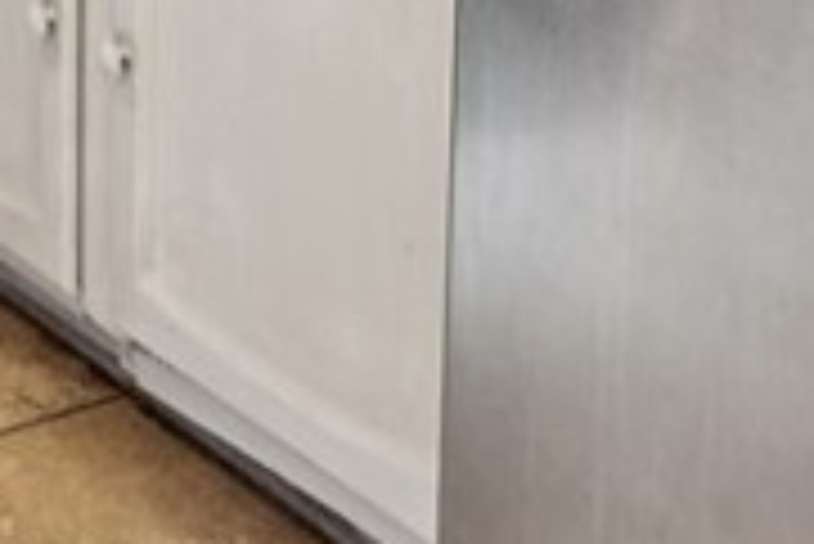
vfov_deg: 11.1
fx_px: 2262
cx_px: -252
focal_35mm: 100
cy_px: -850
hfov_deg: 18.9
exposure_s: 2
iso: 100
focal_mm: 17.7
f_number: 13
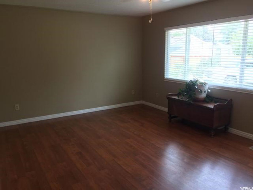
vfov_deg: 48.2
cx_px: 126
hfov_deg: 61.7
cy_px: 95
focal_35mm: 29
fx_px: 212
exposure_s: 1/40
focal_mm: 4.15
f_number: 2.2
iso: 32
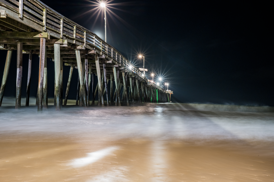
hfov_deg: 44.5
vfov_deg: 30.5
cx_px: 137
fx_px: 335
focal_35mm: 44
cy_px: 91
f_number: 16
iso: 500
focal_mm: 44
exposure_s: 8
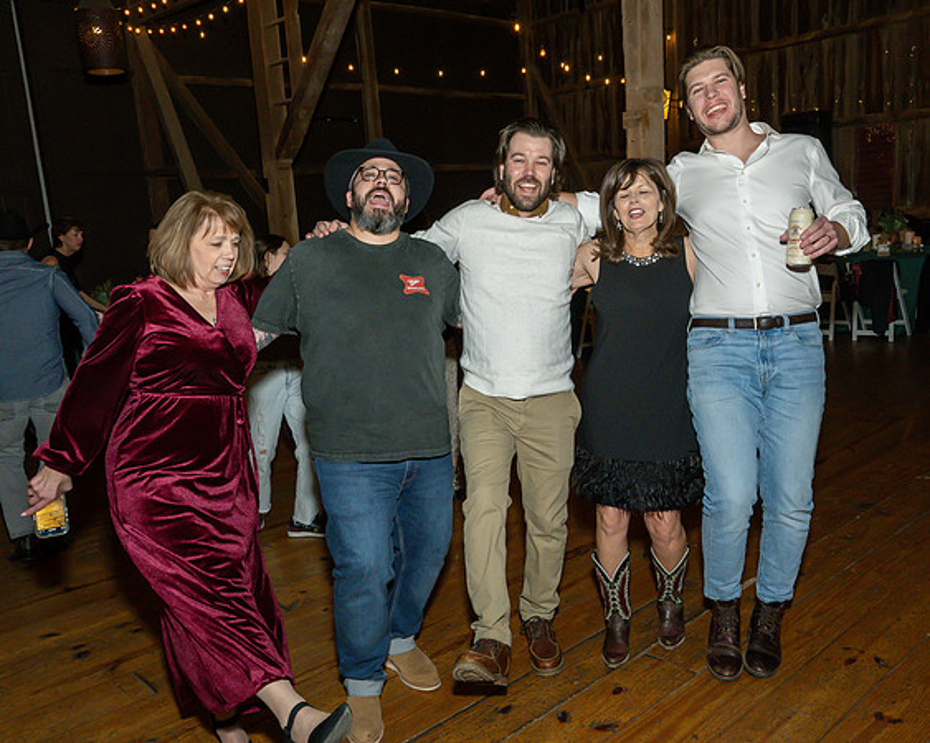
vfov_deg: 50.1
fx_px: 795
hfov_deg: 60.6
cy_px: 362
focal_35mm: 29
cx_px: 502
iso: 640
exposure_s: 1/250
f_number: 8
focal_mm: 17
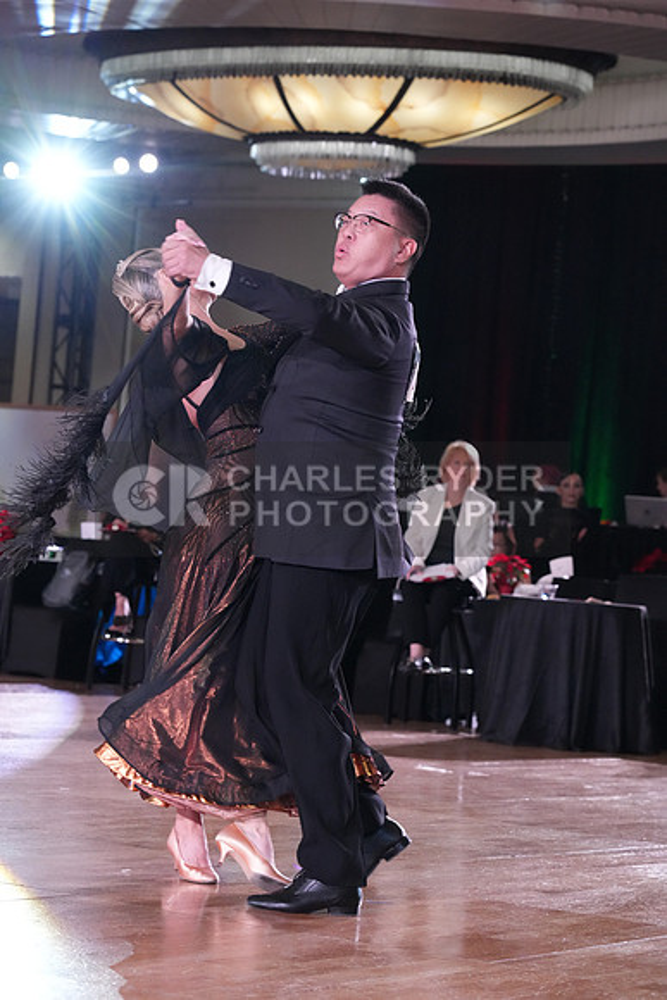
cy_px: 500
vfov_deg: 19.5
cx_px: 334
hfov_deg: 13.0
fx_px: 2916
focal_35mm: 105
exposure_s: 1/320
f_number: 5.6
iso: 5000
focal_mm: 105
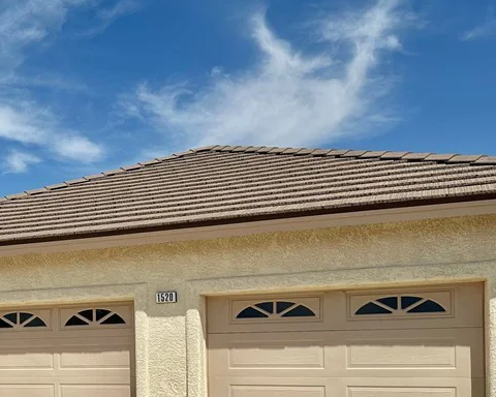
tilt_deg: +0.5
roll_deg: +0.6
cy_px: 356
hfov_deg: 35.8
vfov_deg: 29.1
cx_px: 82
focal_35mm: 50
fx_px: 734
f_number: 1.78
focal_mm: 6.86
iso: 80
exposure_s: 1/12048
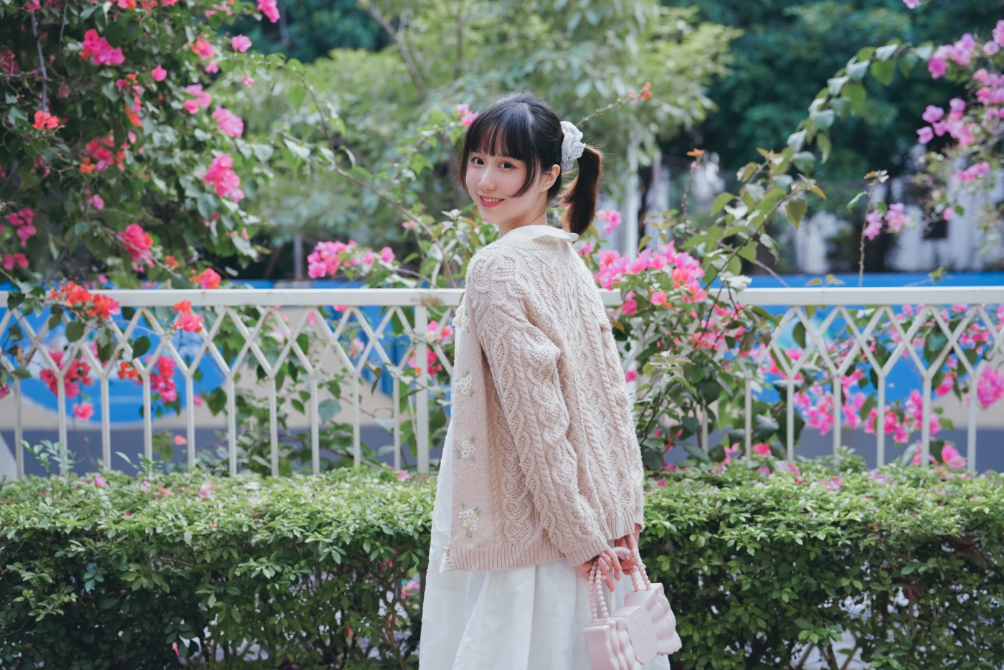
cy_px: 335
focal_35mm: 50
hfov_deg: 39.6
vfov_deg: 27.0
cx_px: 502
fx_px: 1395
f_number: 2.8
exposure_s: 1/400
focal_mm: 50
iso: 500
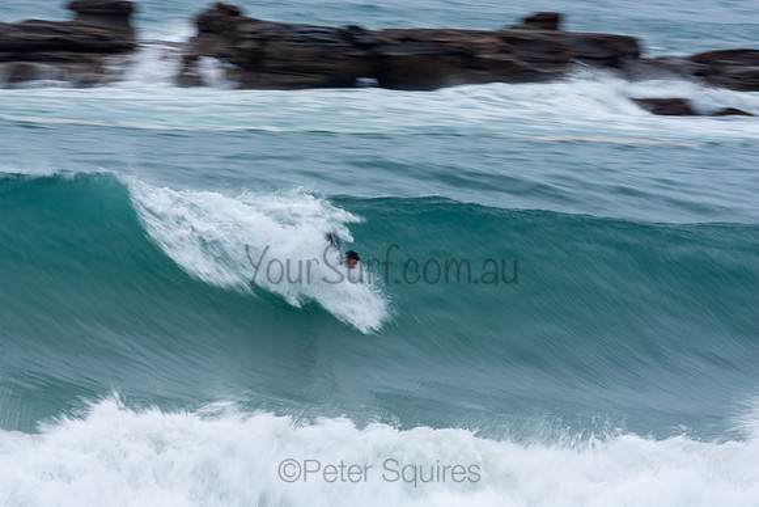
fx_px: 15815
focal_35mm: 750
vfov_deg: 1.8
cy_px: 254
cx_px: 380
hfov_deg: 2.7
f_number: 25
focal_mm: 500
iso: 100
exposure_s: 1/20
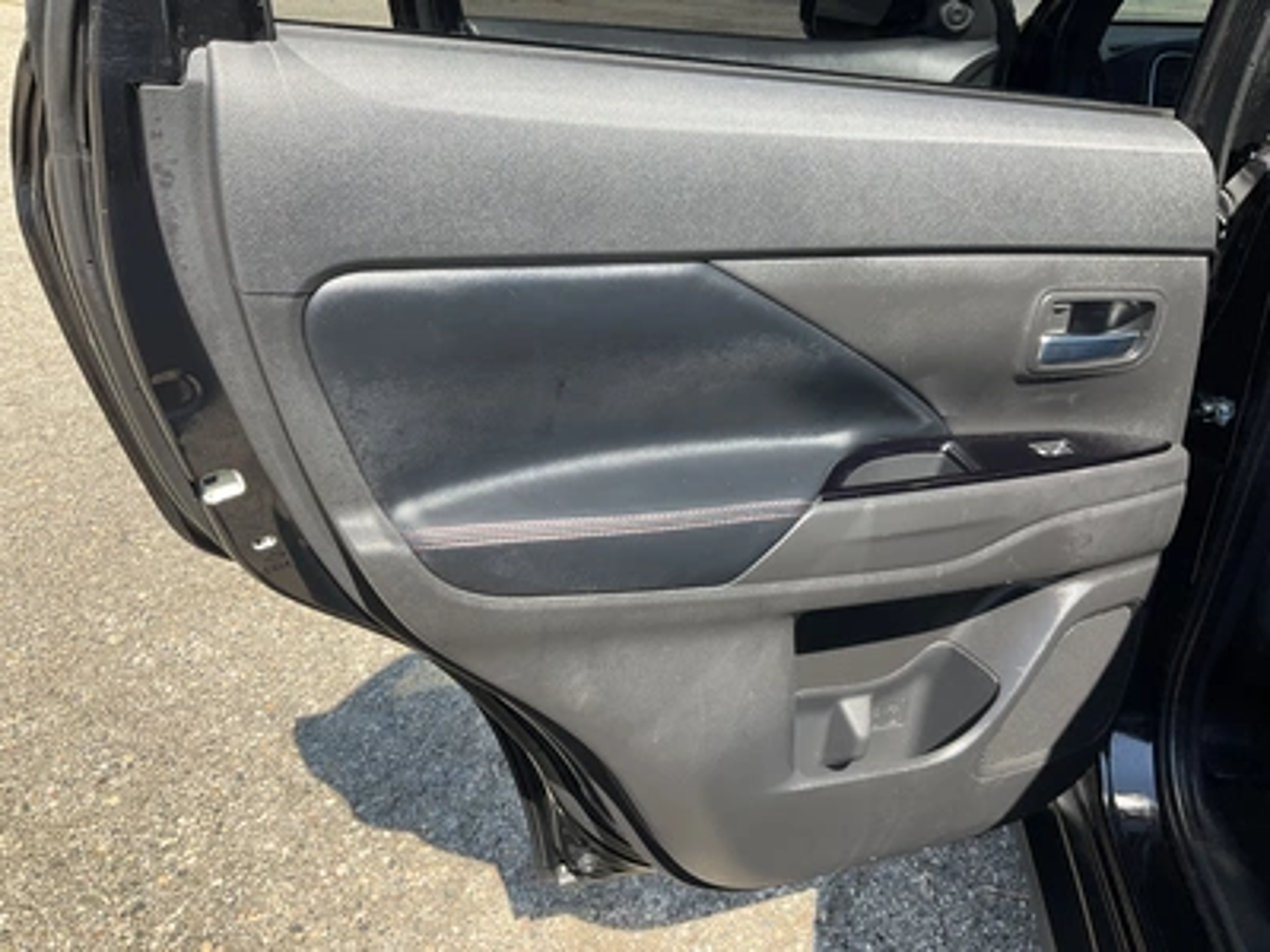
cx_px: 635
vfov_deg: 48.2
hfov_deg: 61.7
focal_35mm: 29
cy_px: 476
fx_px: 1064
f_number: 1.8
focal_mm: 3
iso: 25
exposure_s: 1/362
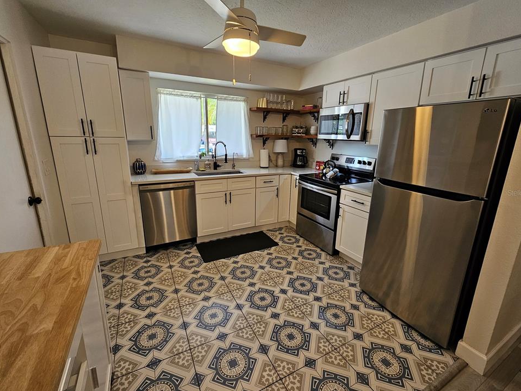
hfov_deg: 102.1
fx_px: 211
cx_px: 260
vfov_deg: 85.7
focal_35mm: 14
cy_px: 192
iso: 125
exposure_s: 1/60
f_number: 2.2
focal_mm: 2.2
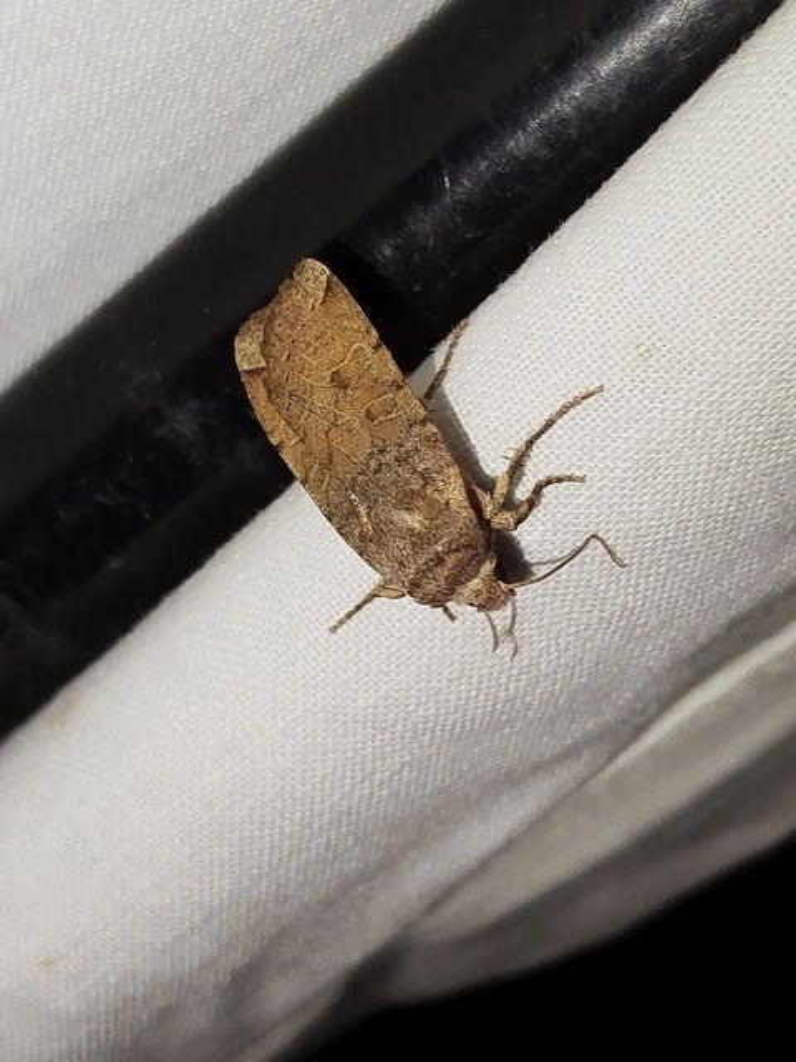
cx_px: 398
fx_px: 2269
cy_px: 531
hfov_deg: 19.9
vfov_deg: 26.3
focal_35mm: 74
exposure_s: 1/50
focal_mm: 5.31
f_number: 1.7
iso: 80
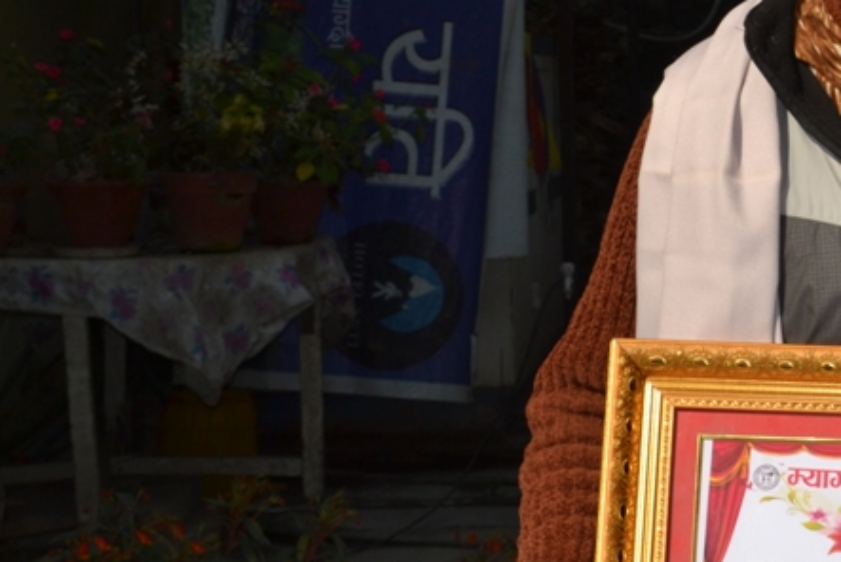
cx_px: 902
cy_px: 221
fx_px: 2431
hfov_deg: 18.9
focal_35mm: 104
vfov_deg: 13.2
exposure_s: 1/200
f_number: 10
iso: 100
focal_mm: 30
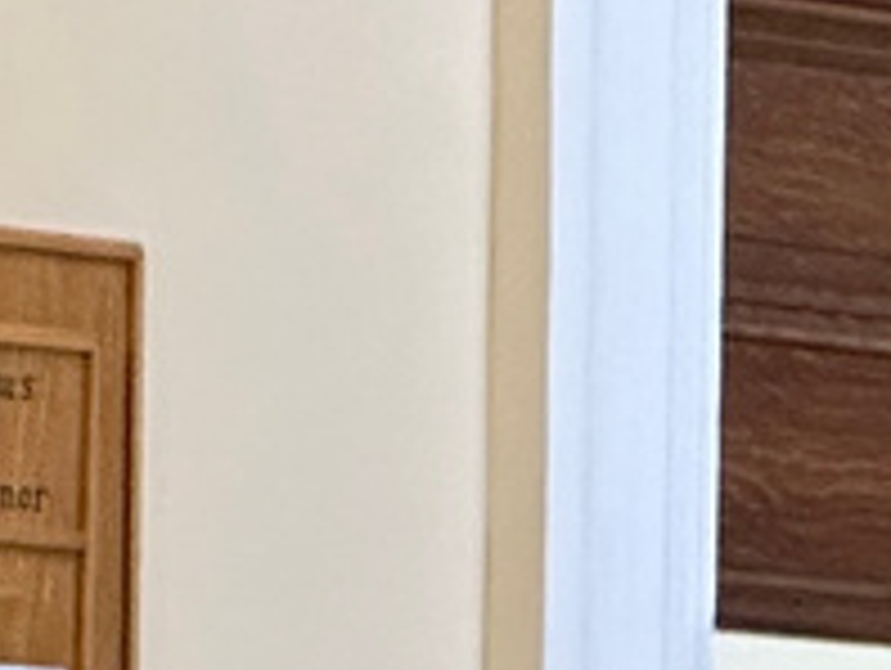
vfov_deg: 3.7
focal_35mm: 398
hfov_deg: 4.9
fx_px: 10257
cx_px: 2079
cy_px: 1709
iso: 800
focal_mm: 9
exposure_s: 1/41
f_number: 2.8
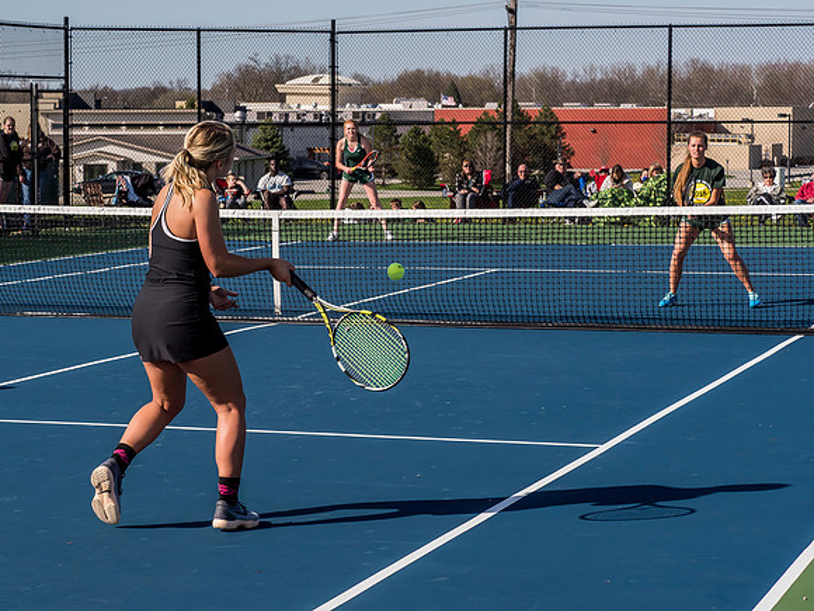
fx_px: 2357
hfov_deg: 19.6
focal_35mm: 100
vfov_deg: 14.8
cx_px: 320
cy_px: 319
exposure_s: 1/1600
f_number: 5
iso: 500
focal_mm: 40
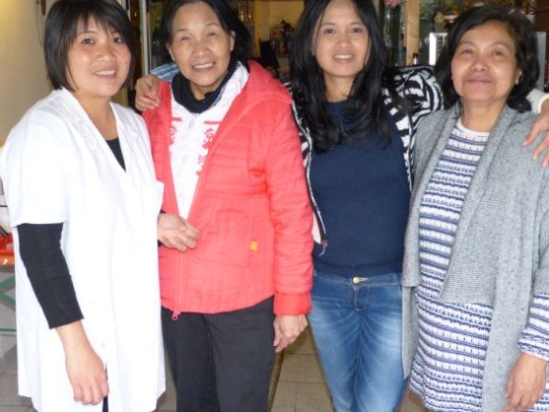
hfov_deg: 35.5
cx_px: 279
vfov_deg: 27.0
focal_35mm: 54
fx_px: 857
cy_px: 204
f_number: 3.2
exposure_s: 1/60
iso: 500
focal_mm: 8.5
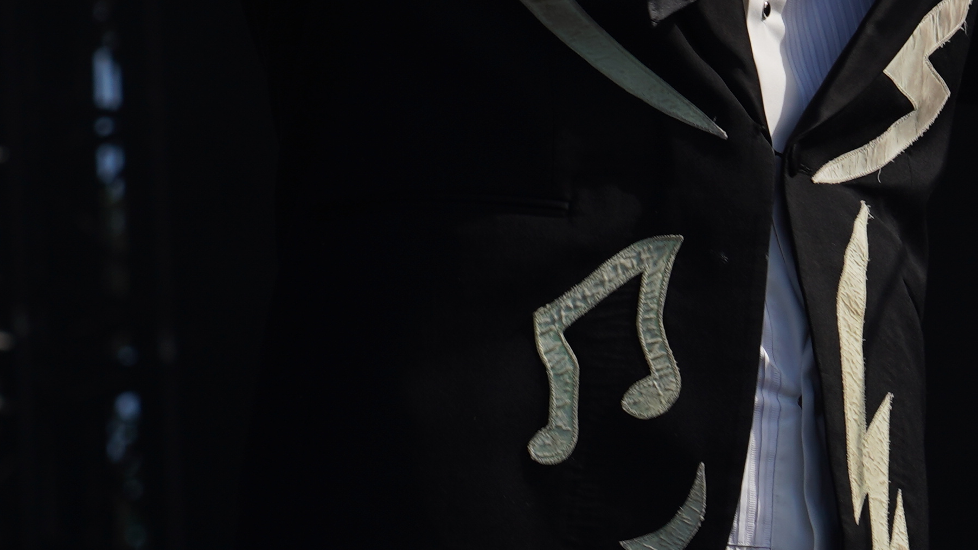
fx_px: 9491
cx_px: 960
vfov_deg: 3.3
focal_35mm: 366
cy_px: -253
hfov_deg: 5.9
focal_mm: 105
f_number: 7.1
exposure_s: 1/400
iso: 100
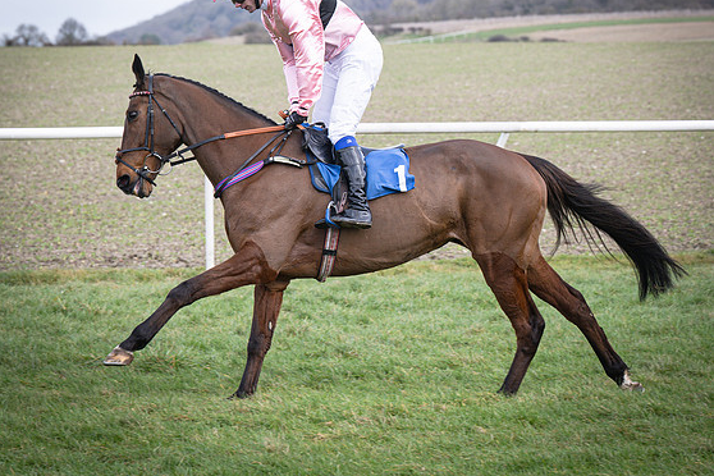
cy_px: 178
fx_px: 3391
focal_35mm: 171
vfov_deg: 8.0
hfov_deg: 12.0
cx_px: 310
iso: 200
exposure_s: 1/640
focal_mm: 86
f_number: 4
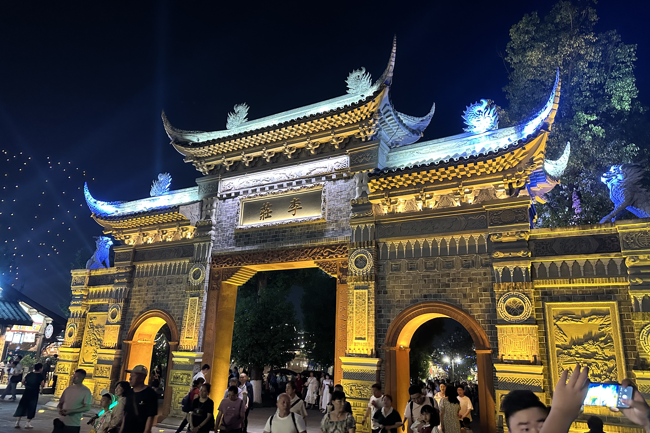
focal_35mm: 25
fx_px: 451
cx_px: 325
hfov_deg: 71.5
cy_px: 231
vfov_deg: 51.2
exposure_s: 1/33
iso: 640
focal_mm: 6.86
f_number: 1.78
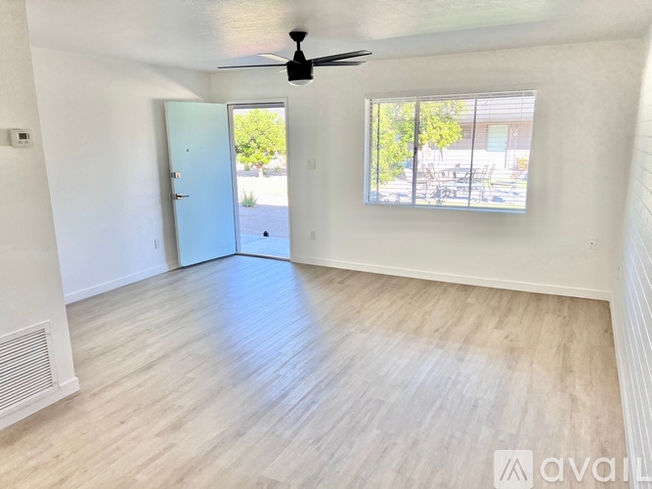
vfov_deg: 53.0
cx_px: 326
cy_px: 244
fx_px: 490
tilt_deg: -13.1
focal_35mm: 26
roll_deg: +0.5
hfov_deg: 67.3
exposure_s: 1/170
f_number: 1.5
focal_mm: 5.7
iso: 64
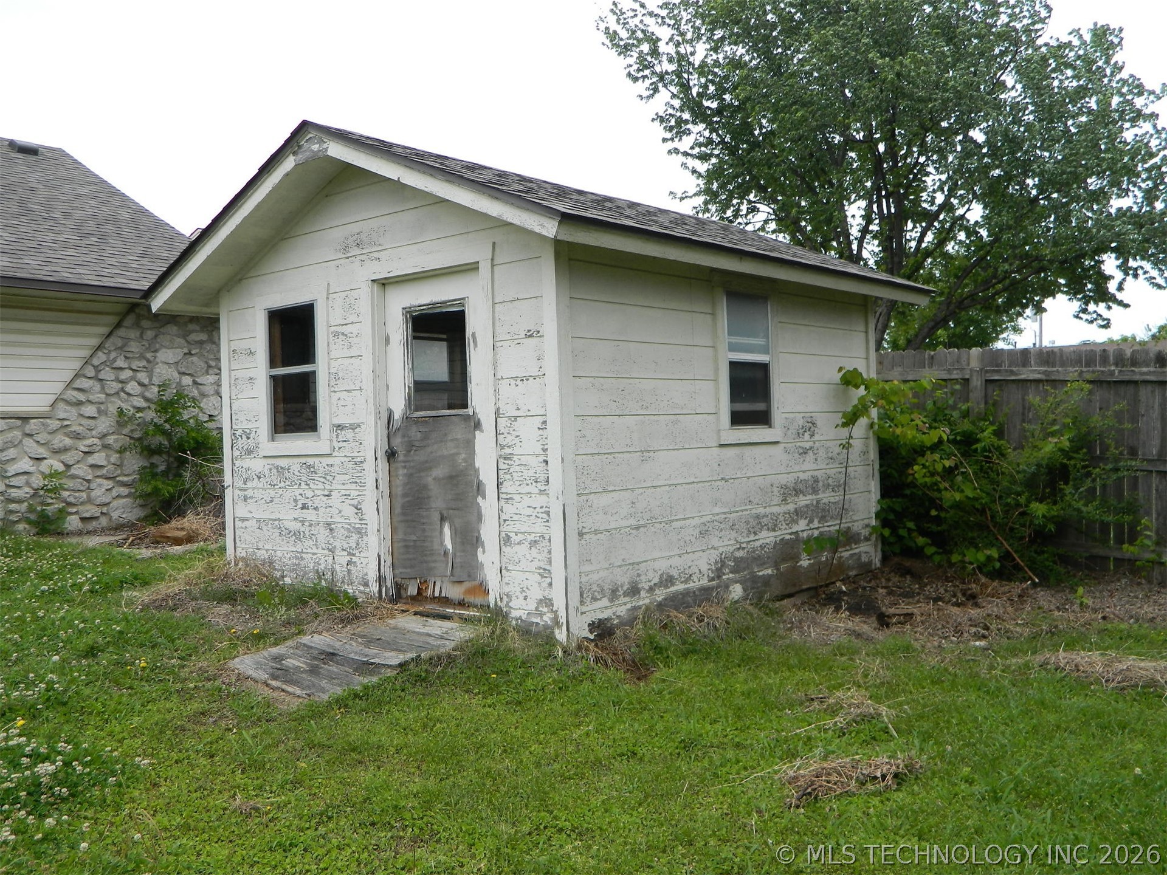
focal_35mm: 31
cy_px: 438
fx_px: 1045
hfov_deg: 58.4
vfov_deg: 45.4
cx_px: 584
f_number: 3.2
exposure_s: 1/400
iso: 80
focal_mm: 5.6
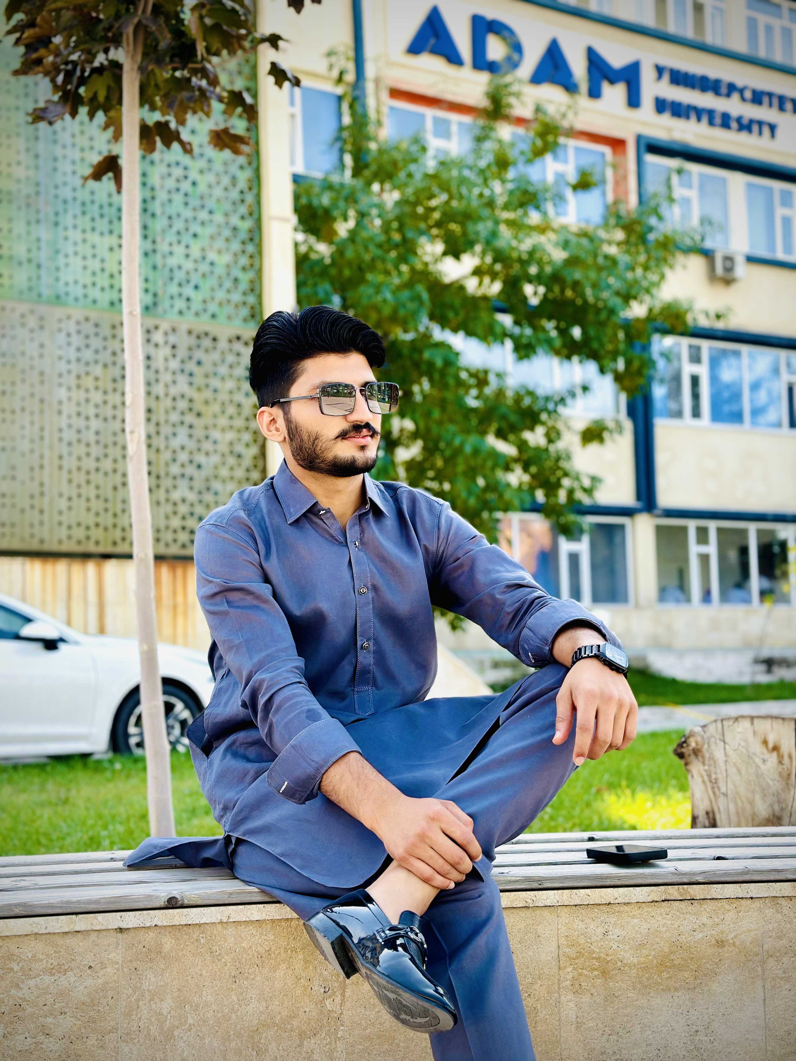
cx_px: 398
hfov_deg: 30.3
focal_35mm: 48
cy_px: 530
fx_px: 1472
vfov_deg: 39.7
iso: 80
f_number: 1.78
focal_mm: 6.86
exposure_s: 1/543
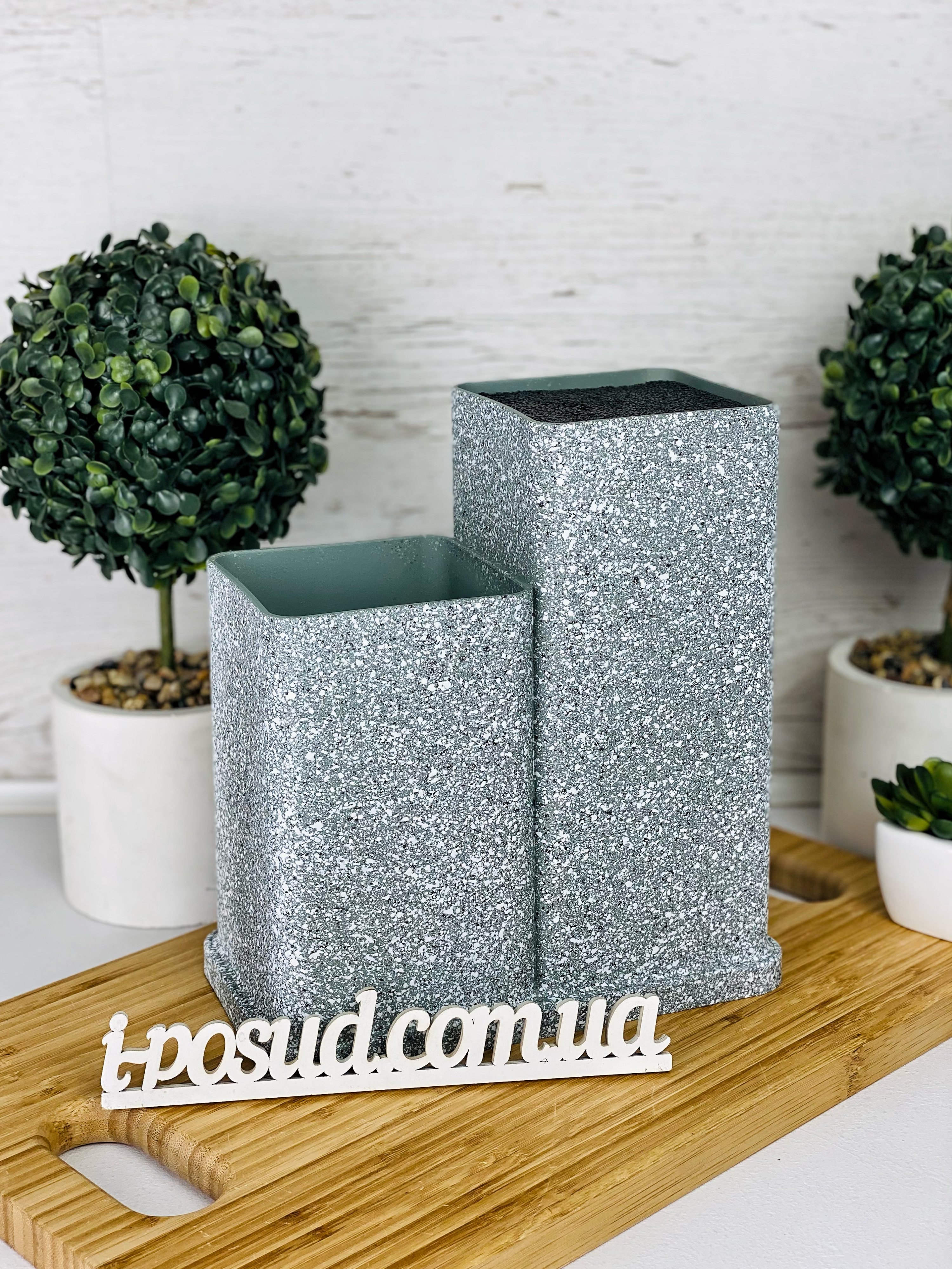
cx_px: 476
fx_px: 1907
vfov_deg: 36.8
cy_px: 634
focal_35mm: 52
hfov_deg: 28.0
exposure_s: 1/234
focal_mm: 6
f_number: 2
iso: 20
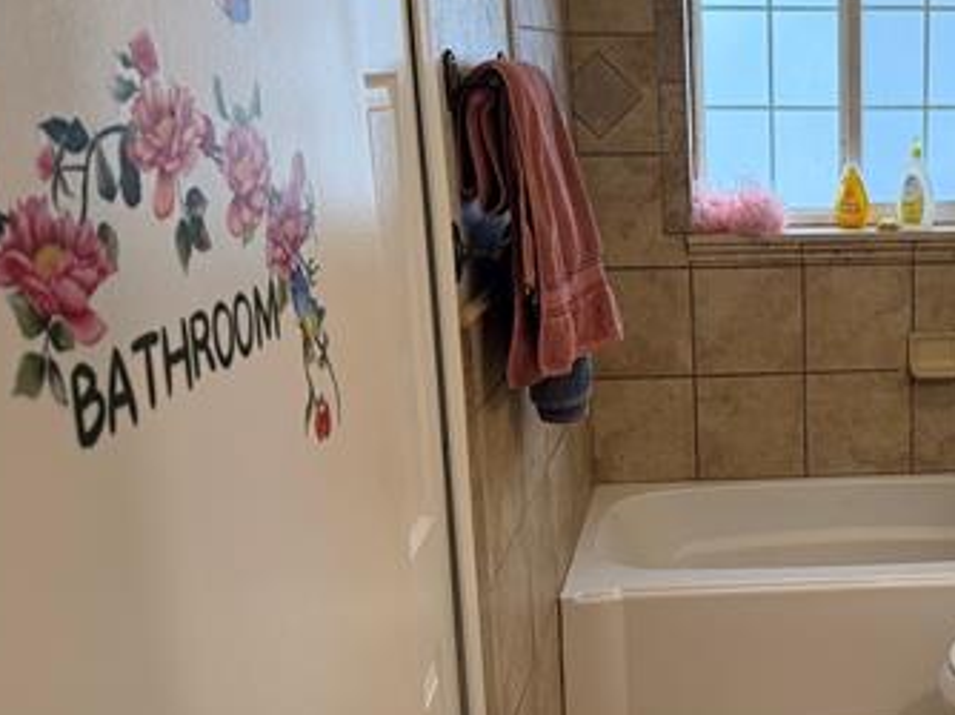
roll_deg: +1.4
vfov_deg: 31.5
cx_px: 875
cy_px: 339
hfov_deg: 38.2
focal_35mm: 46
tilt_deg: -12.2
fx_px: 1268
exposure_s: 1/120
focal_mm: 6.76
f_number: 1.78
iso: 320
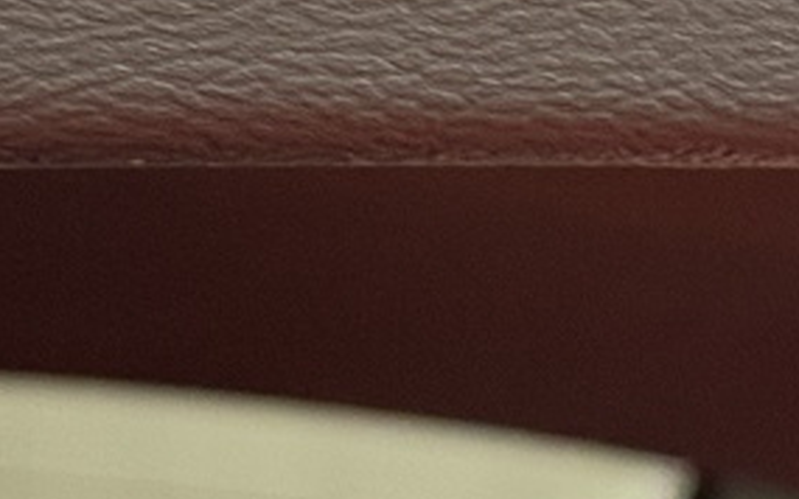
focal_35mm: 257
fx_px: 5595
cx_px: 1026
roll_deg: +7.0
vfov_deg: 5.0
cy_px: -502
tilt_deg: +15.4
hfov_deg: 8.1
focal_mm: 6.76
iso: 250
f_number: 1.78
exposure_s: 1/49
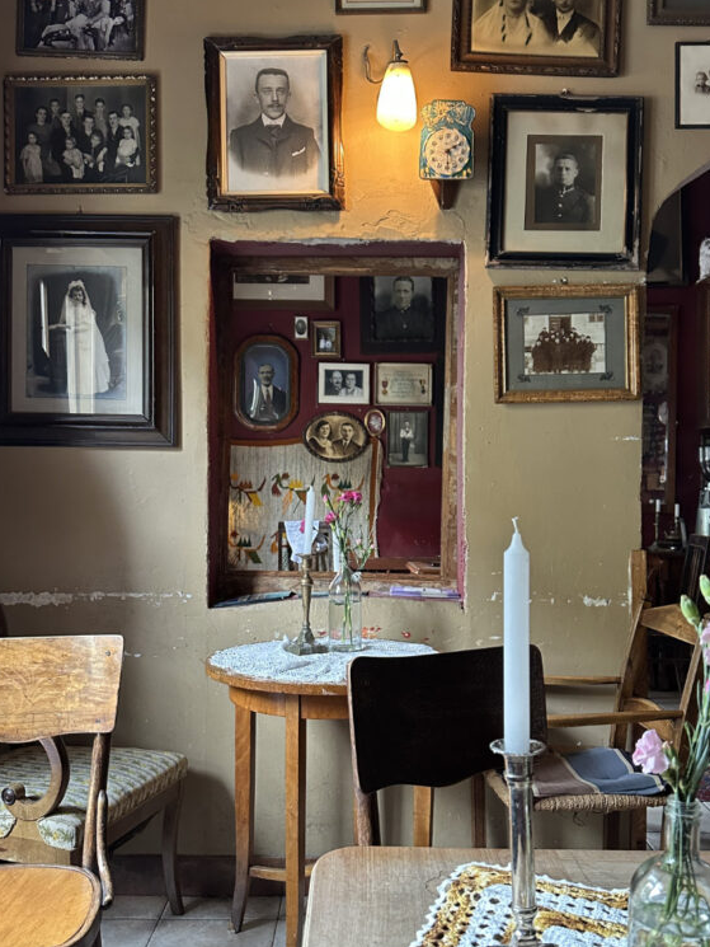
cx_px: 359
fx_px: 902
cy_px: 484
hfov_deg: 43.0
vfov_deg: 55.3
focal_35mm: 33
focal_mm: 6.9
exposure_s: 1/60
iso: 500
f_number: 1.8
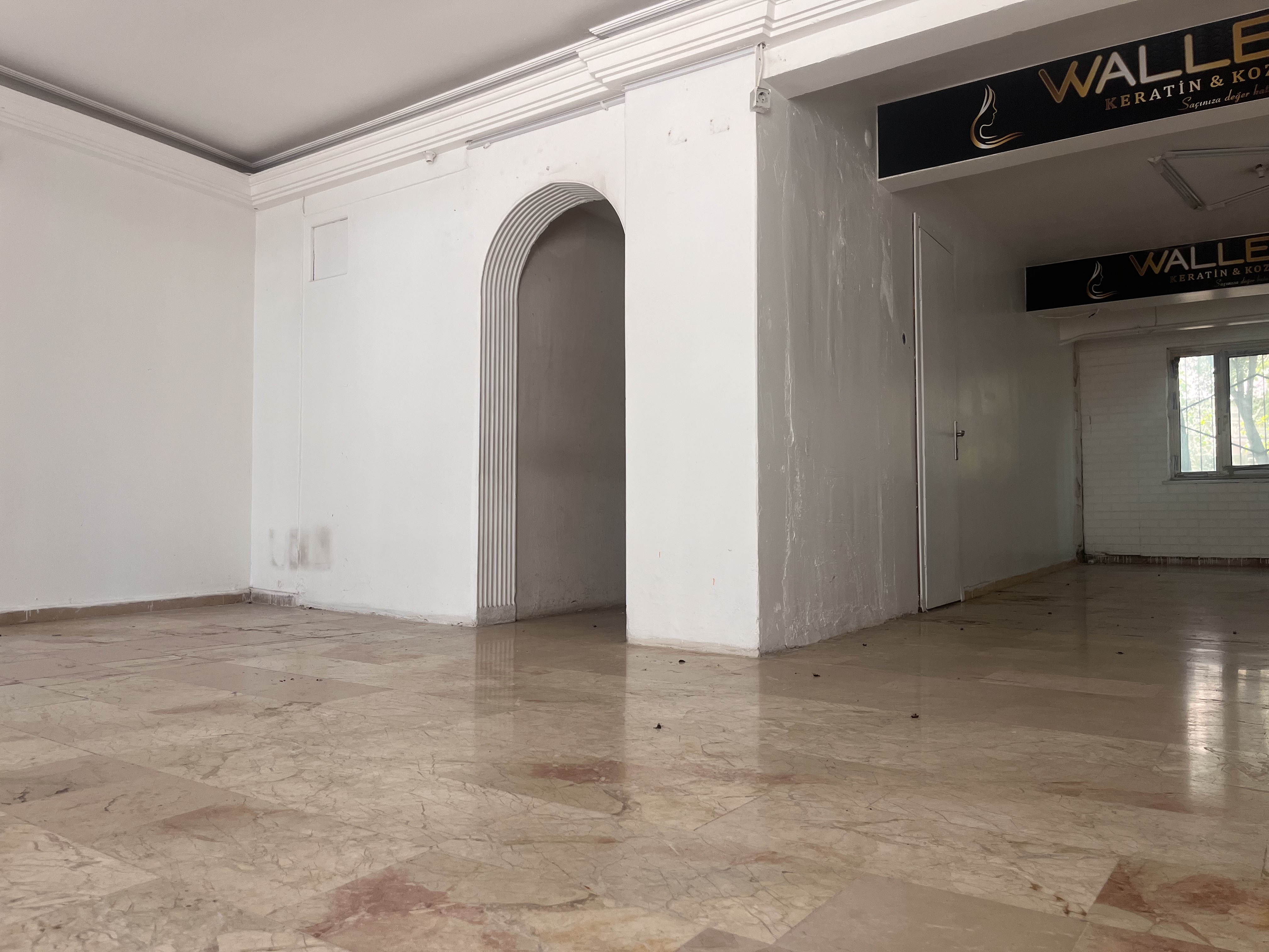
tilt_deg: +2.8
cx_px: 634
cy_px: 476
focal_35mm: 26
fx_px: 953
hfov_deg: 67.3
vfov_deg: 53.1
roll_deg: +0.7
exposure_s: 1/121
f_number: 1.6
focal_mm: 5.1
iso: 100
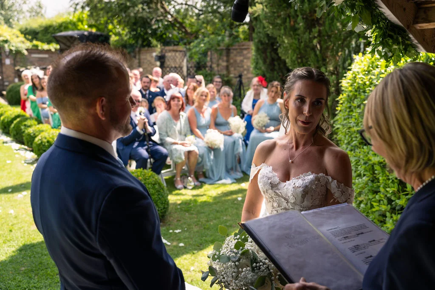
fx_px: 435
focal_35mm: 36
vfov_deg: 36.9
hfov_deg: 53.1
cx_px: 218
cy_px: 145
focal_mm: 36
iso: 100
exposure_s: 1/200
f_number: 3.5
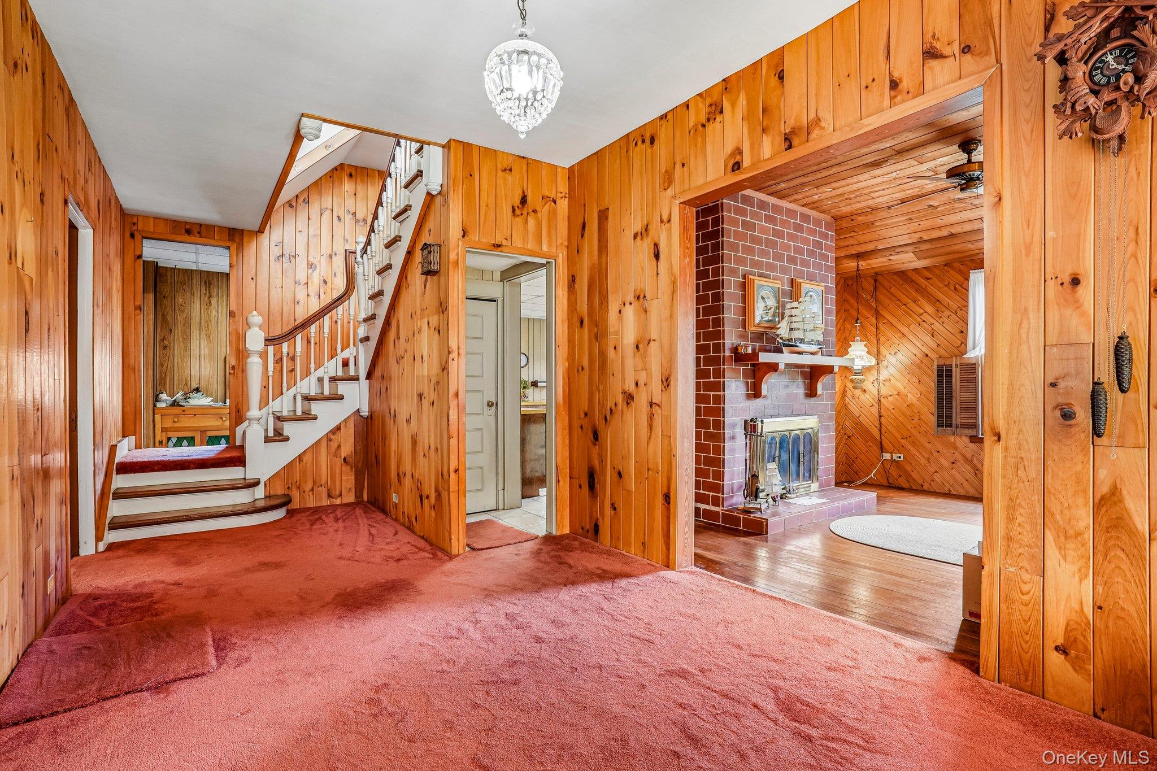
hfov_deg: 96.7
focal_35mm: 16
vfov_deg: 73.7
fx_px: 514
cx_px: 578
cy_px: 386
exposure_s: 1/15
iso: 320
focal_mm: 16
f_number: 8
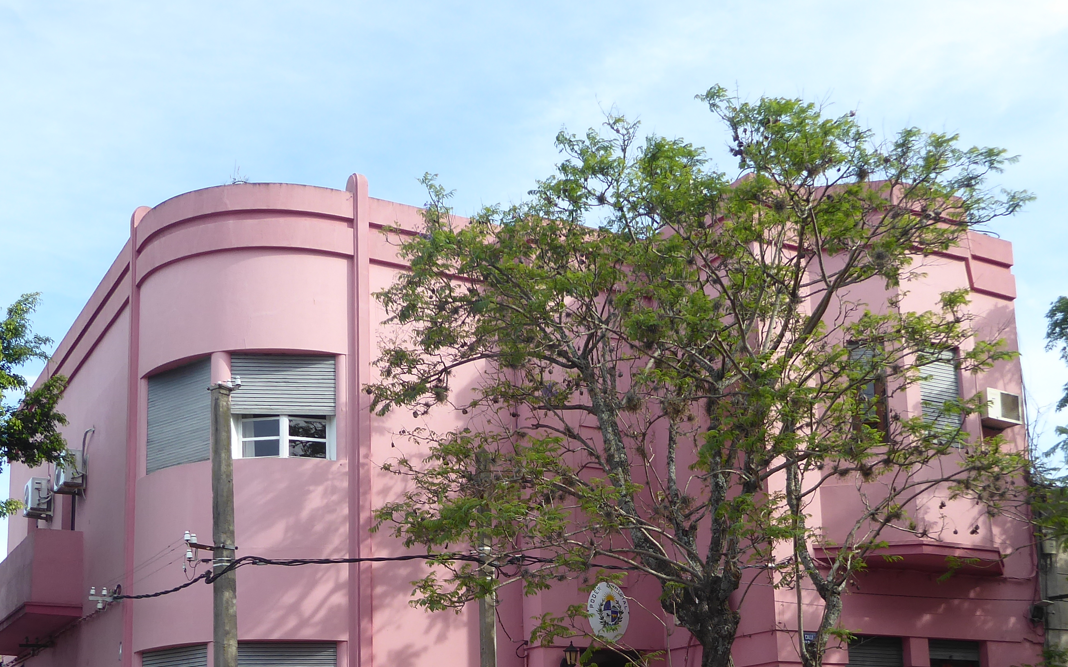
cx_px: 503
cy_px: 593
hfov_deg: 42.6
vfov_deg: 26.5
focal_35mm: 47
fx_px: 1368
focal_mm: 5
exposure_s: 1/320
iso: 80
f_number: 3.5
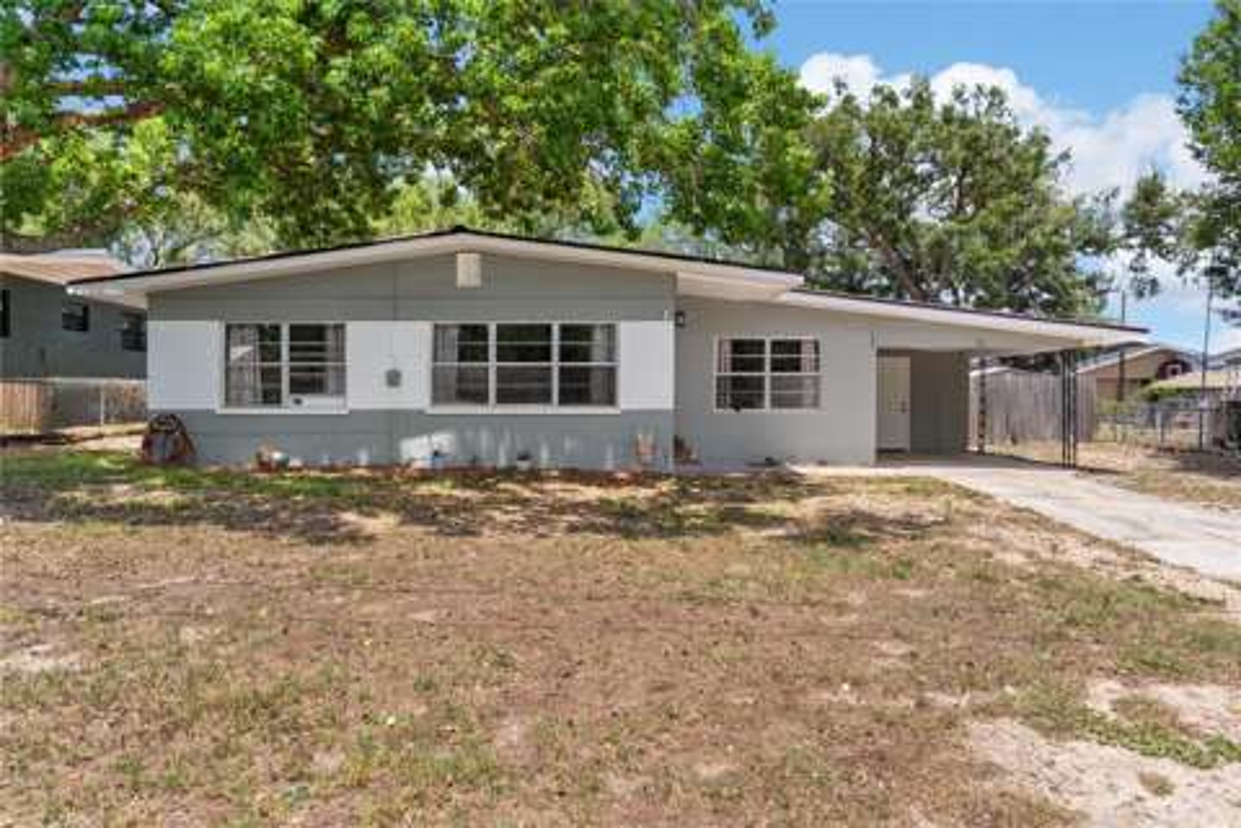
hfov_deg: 76.1
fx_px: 793
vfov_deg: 55.1
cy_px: 414
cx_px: 620
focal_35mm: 23
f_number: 8
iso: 100
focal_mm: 23
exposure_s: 1/40
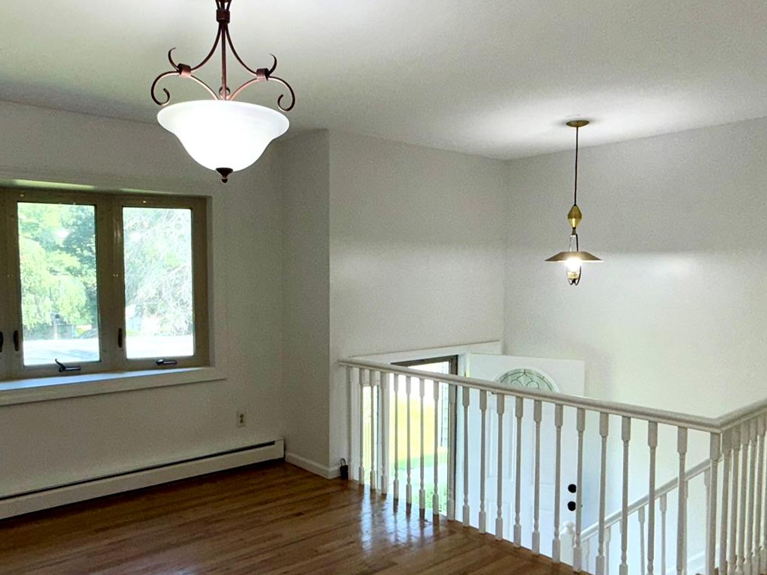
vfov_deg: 49.7
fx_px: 620
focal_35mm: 28
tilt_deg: -3.0
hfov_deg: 63.3
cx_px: 349
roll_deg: -0.2
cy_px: 319
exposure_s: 1/122
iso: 25
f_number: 2.2
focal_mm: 2.22
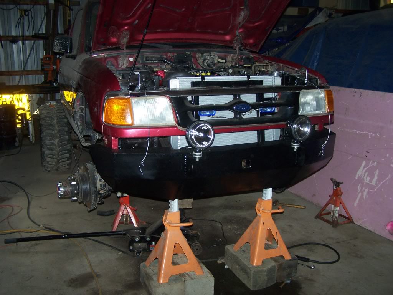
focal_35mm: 38
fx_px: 431
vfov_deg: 37.7
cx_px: 196
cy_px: 148
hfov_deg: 49.0
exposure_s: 1/60
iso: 140
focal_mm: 6.3
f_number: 2.8
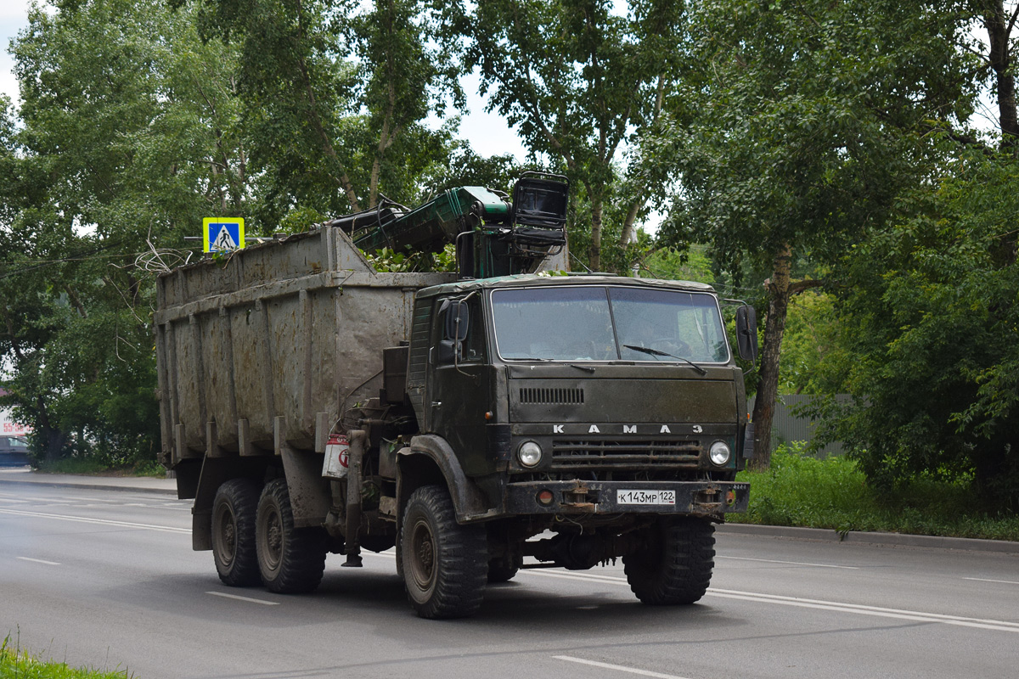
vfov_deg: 18.9
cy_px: 340
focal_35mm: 72
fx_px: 2038
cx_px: 510
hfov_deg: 28.1
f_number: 5.6
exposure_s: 1/1000
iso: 400
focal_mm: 48
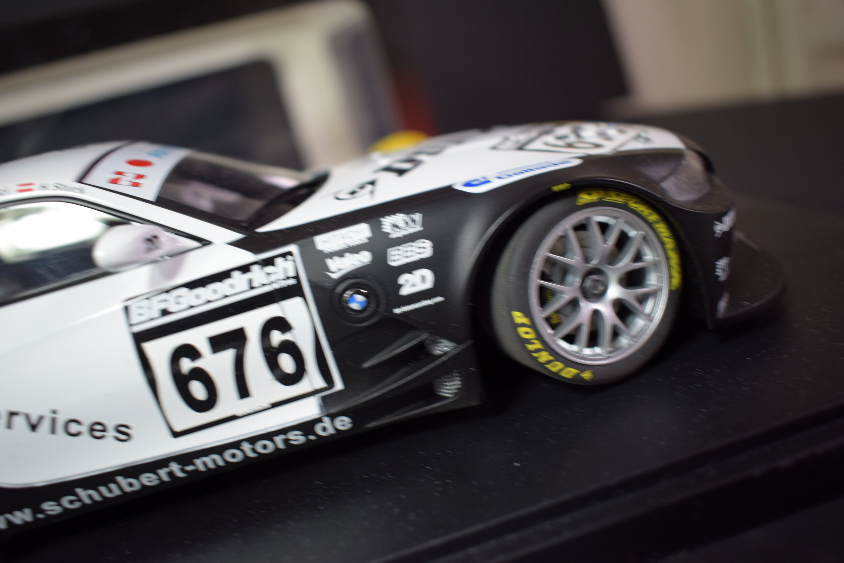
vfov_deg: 41.7
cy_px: 282
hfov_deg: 59.5
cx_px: 422
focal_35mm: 32
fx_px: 738
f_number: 3.8
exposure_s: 1/125
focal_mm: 21
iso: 800
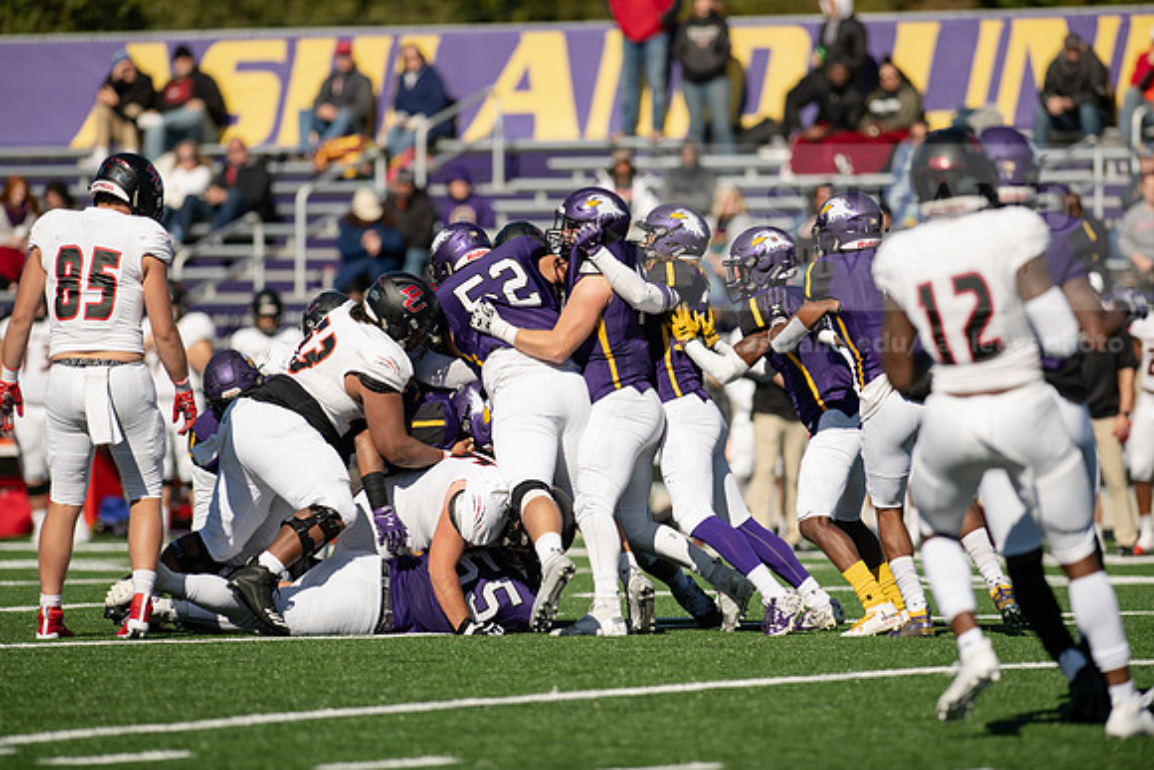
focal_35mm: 300
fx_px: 9618
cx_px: 577
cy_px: 385
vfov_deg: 4.6
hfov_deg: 6.9
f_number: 3.5
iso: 125
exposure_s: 1/2000
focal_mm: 300
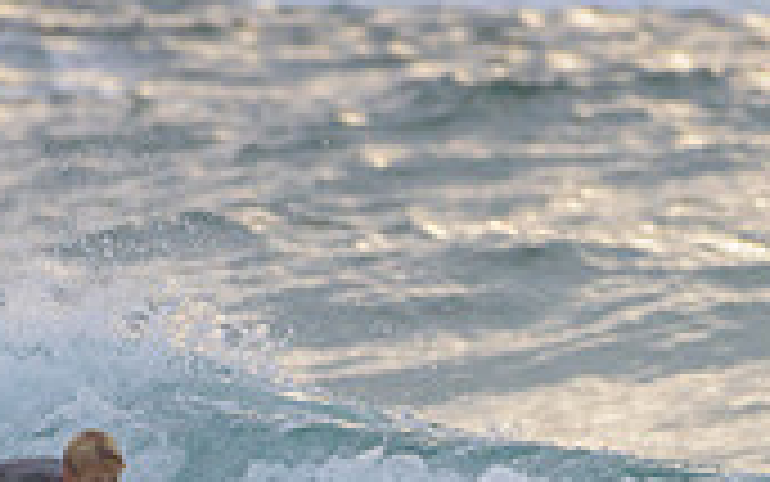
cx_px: 262
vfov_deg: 0.6
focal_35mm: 2125
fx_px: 44608
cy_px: 706
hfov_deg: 1.0
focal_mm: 500
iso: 360
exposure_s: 1/1250
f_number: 5.6
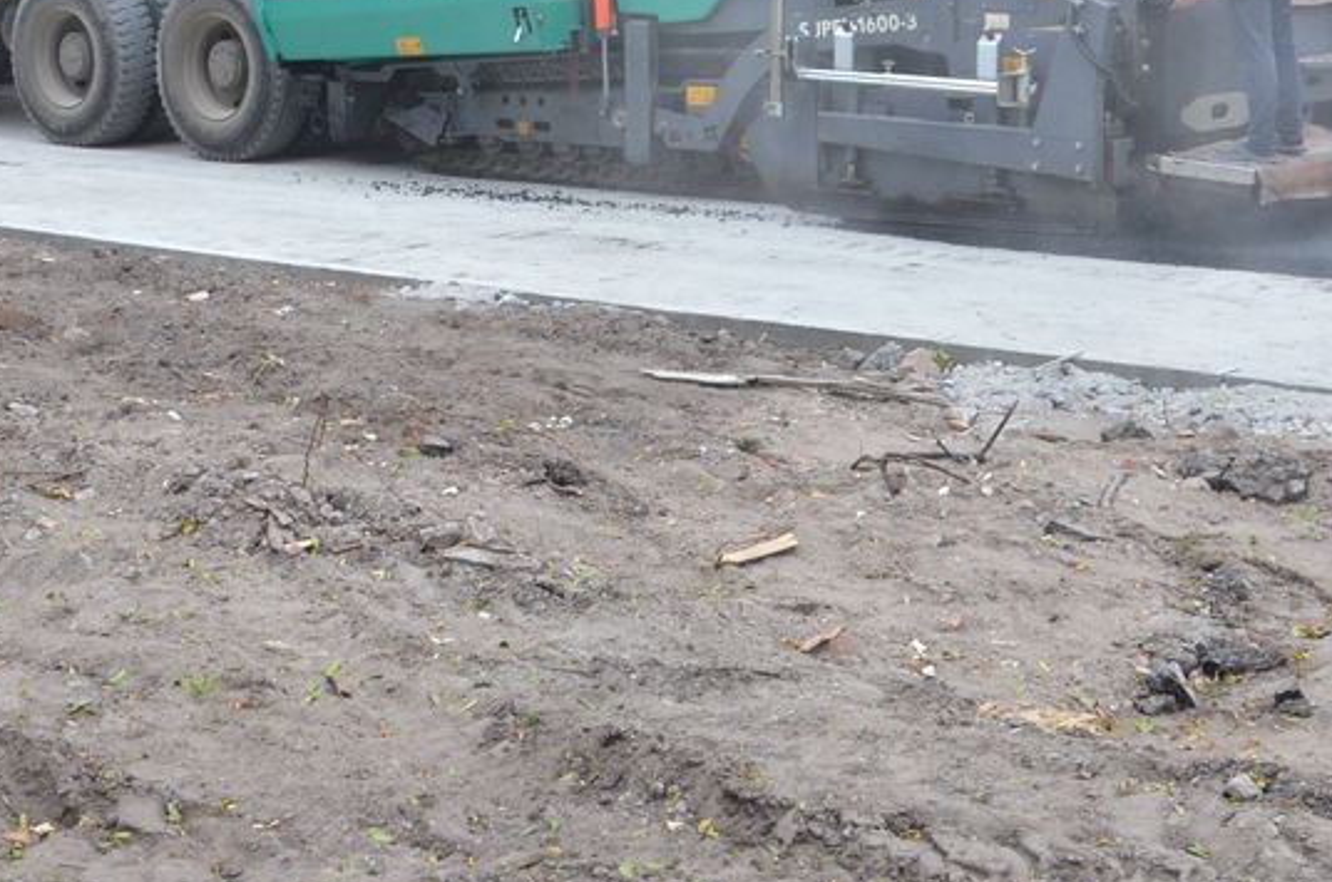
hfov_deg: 24.7
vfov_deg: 15.9
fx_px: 3039
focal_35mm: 82
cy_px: -178
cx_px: 728
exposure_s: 1/400
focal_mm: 21
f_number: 9
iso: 500
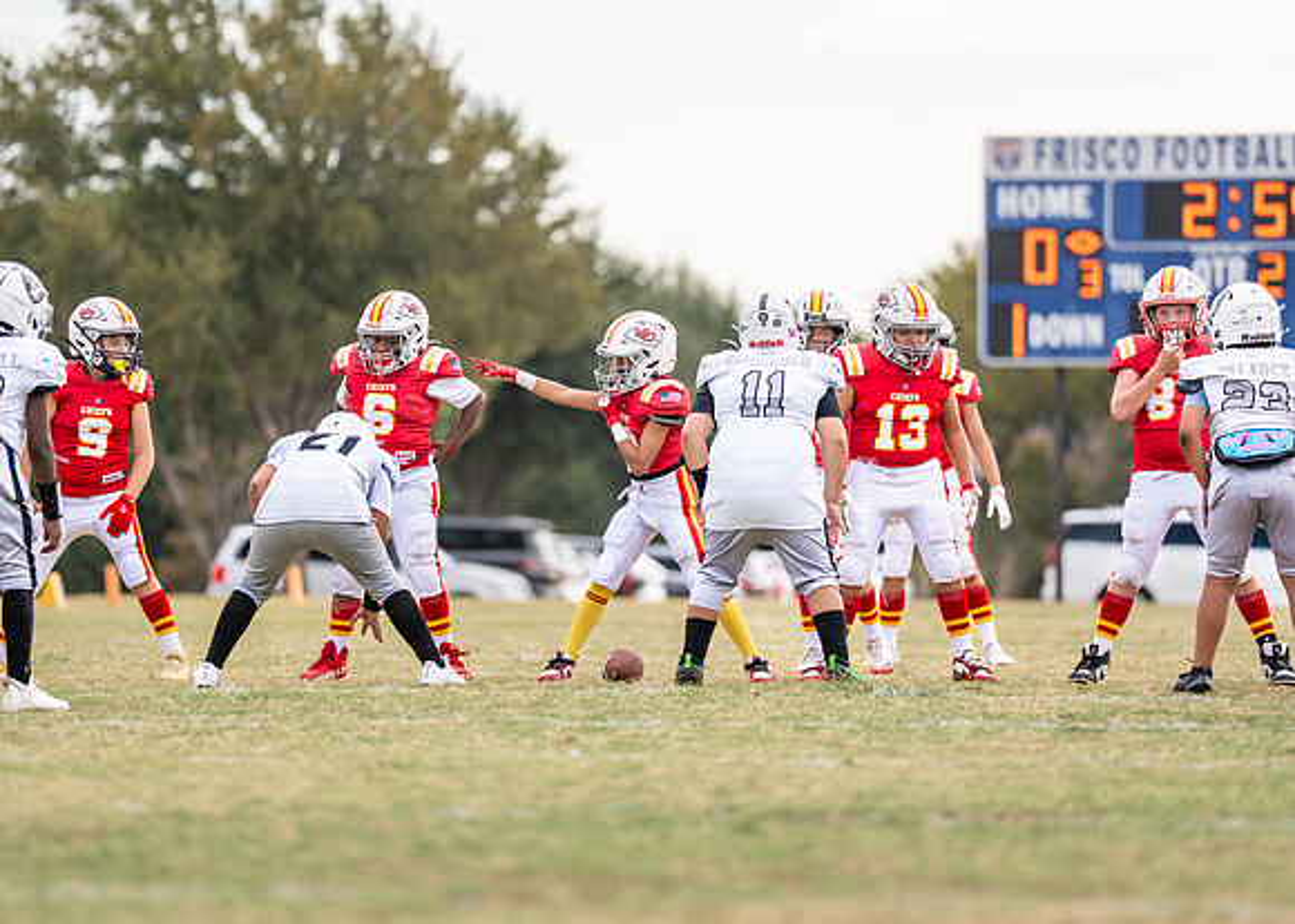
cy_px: 412
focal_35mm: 269
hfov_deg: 7.5
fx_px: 9876
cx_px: 627
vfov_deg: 5.4
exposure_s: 1/1600
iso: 160
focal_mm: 200
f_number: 2.8
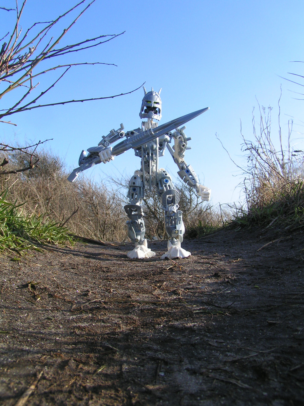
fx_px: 445
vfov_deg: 49.0
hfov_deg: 37.7
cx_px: 152
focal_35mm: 38
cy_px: 203
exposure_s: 1/200
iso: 50
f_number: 5.6
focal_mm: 5.8
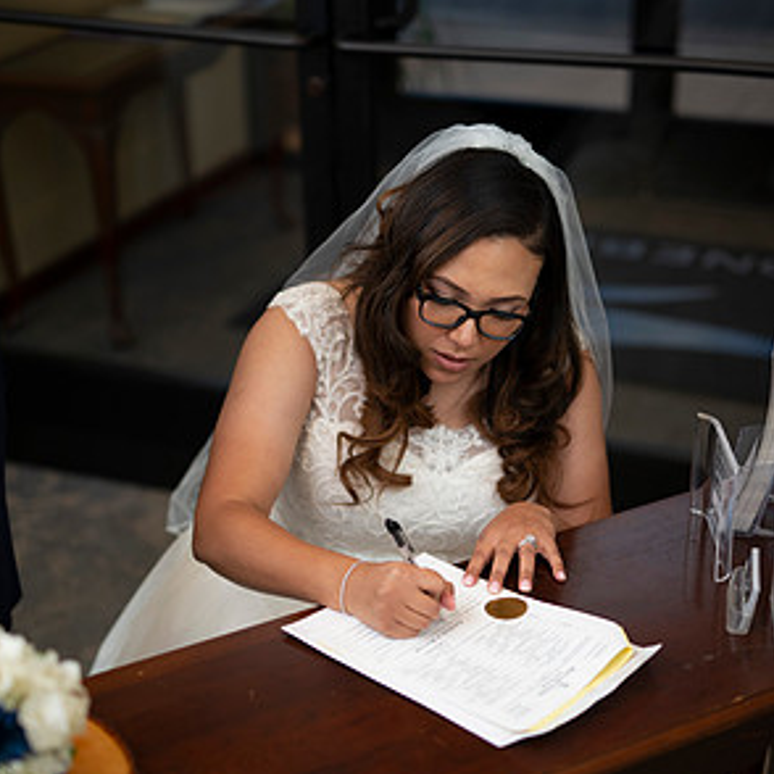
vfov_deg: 26.3
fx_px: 1644
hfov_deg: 26.5
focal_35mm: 65
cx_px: 390
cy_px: 521
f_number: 1.4
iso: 400
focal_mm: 50
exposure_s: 1/125
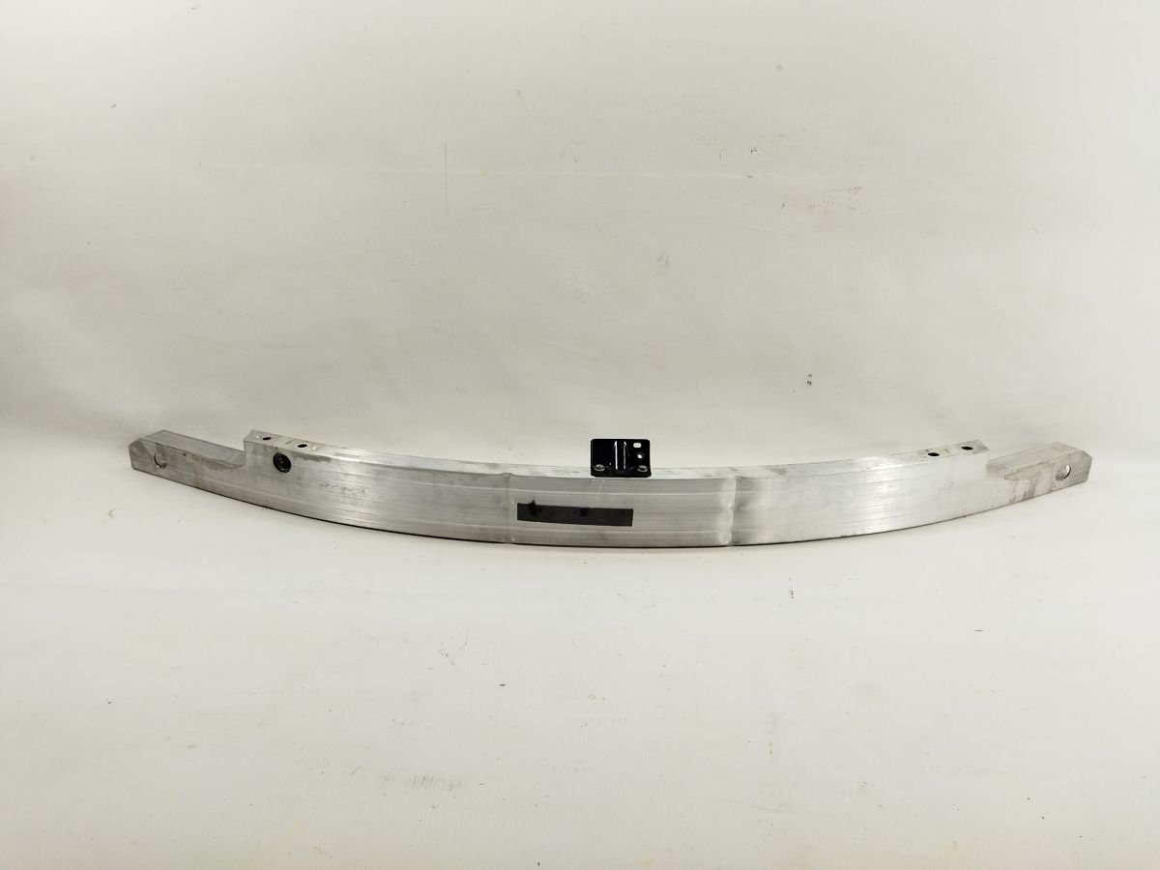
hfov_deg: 65.3
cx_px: 580
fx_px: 905
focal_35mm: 27
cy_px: 435
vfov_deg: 51.4
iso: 100
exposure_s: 1/134
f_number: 1.79
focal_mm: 4.71
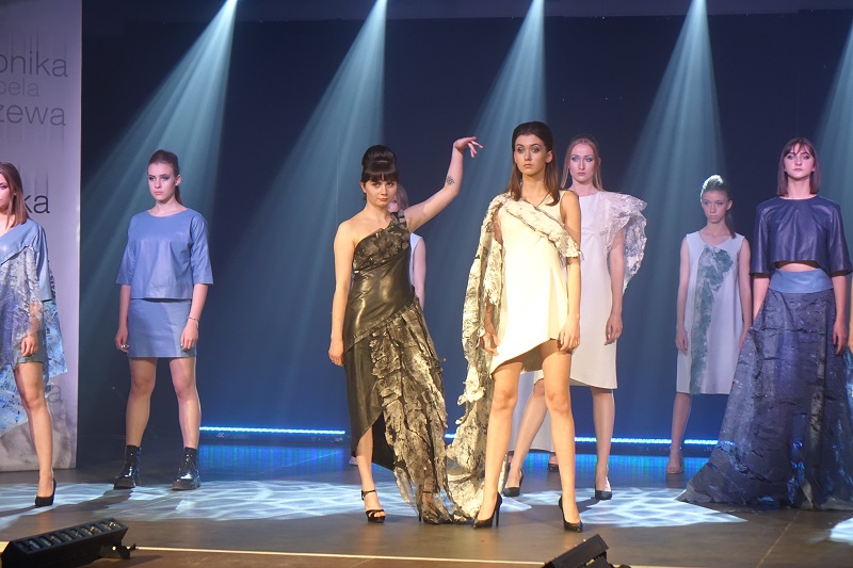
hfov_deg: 21.2
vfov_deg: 14.2
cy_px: 284
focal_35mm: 96
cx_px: 426
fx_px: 2274
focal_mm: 35.3
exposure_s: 1/100
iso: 800
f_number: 2.8
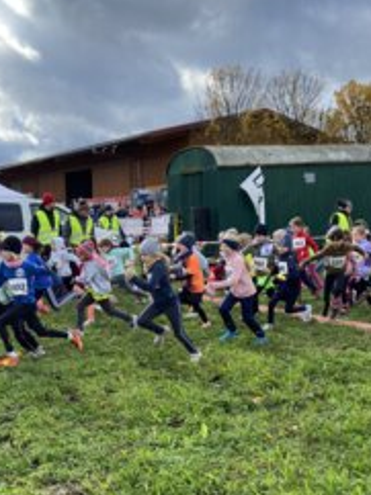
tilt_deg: -8.5
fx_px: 616
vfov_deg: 42.9
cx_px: 133
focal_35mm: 43
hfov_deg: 33.3
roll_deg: +0.9
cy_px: 354
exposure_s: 1/919
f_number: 1.8
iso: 32
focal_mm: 4.25
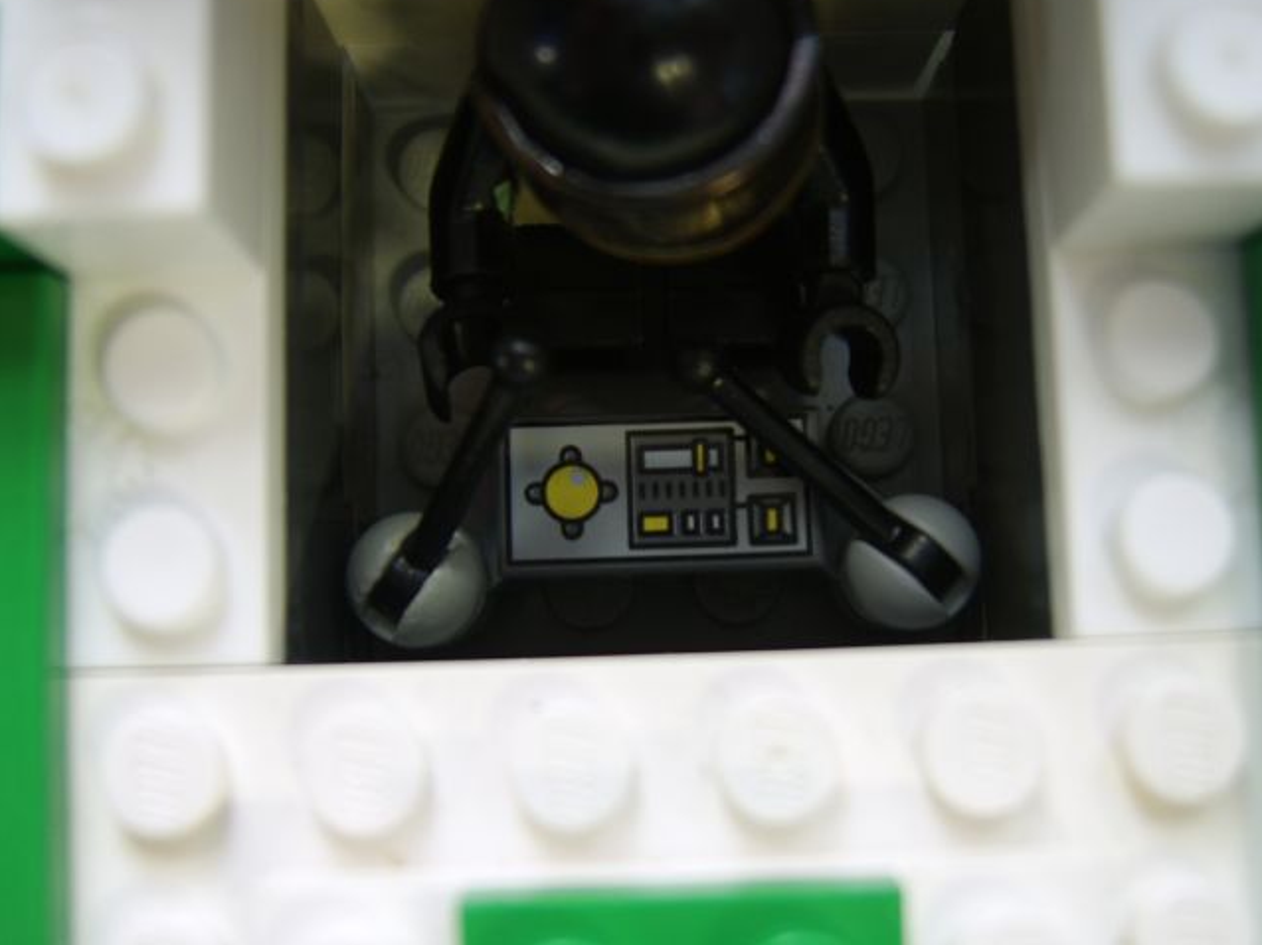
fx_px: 1276
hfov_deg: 52.6
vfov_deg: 40.7
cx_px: 676
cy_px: 472
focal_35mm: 35
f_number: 2.7
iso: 71
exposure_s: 1/9
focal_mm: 8.13
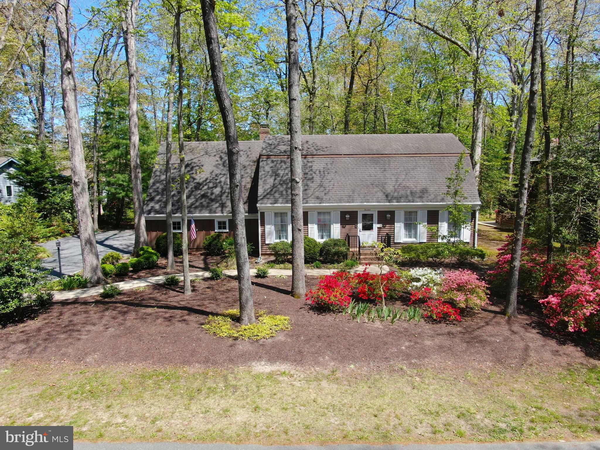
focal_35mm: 24
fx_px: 416
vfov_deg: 56.8
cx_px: 300
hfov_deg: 71.6
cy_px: 225
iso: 100
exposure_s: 1/640
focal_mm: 4.39
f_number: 2.8
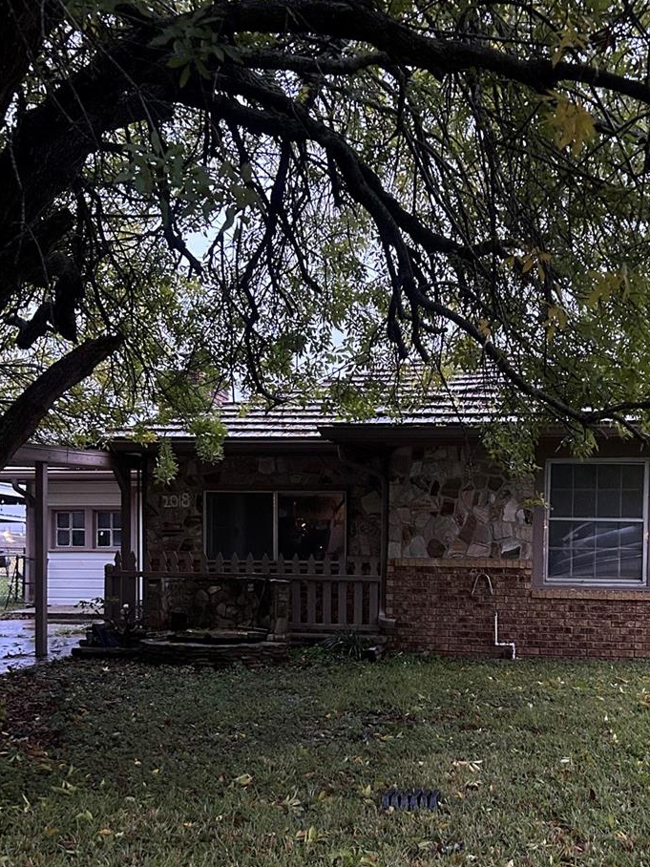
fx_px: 1102
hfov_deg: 32.6
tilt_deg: -1.0
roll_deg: -0.9
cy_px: 575
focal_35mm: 44
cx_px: 424
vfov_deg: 42.4
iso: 640
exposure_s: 1/32
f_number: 1.5
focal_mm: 5.7
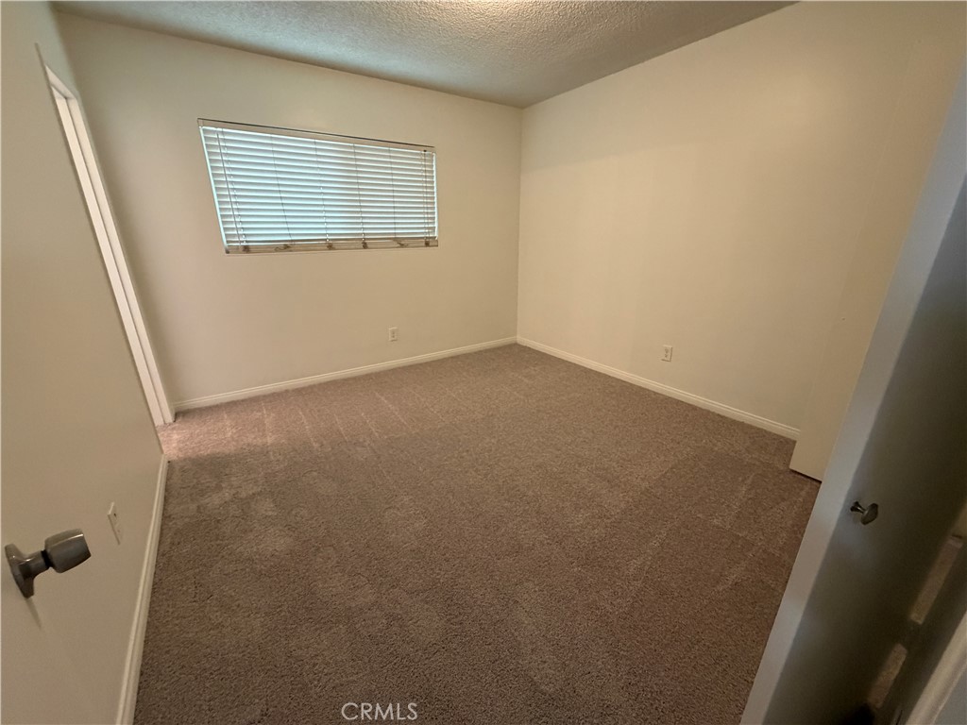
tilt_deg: -18.7
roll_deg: +0.9
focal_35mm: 14
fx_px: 391
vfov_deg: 85.7
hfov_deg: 102.1
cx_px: 484
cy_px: 362
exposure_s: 1/60
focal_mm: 2.22
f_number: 2.2
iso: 500
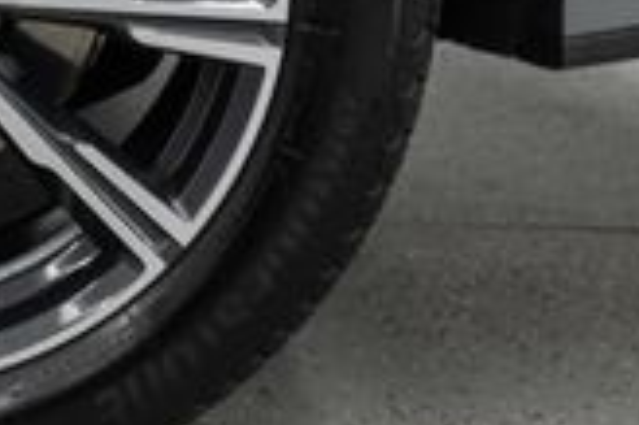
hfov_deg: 12.2
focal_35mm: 164
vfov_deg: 8.2
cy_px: -131
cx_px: -148
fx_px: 2908
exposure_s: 1/40
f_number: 3.2
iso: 250
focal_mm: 28
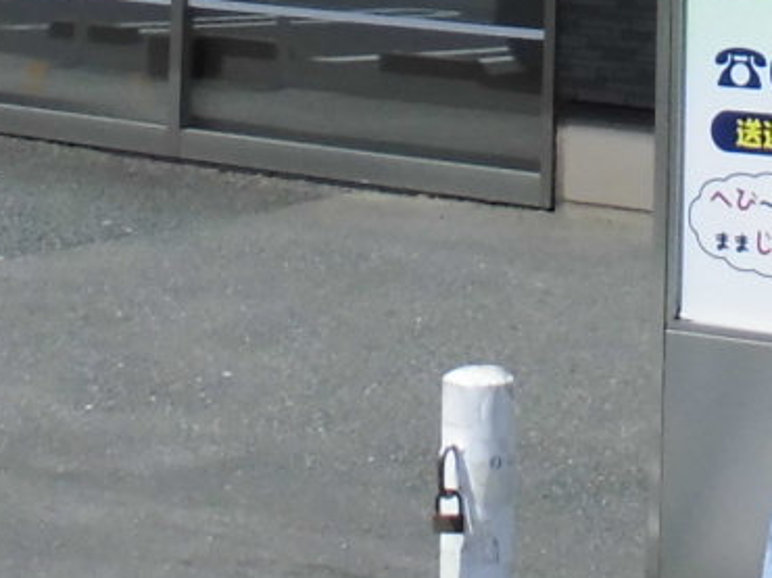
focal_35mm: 144
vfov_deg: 9.5
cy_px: -616
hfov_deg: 13.7
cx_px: 488
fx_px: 3209
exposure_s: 1/800
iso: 100
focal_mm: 4.6
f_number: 3.5
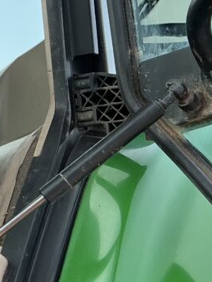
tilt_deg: -1.5
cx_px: -161
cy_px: 170
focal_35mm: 83
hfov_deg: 15.5
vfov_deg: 23.5
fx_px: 677
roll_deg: -1.0
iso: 25
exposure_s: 1/495
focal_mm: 3
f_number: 1.8
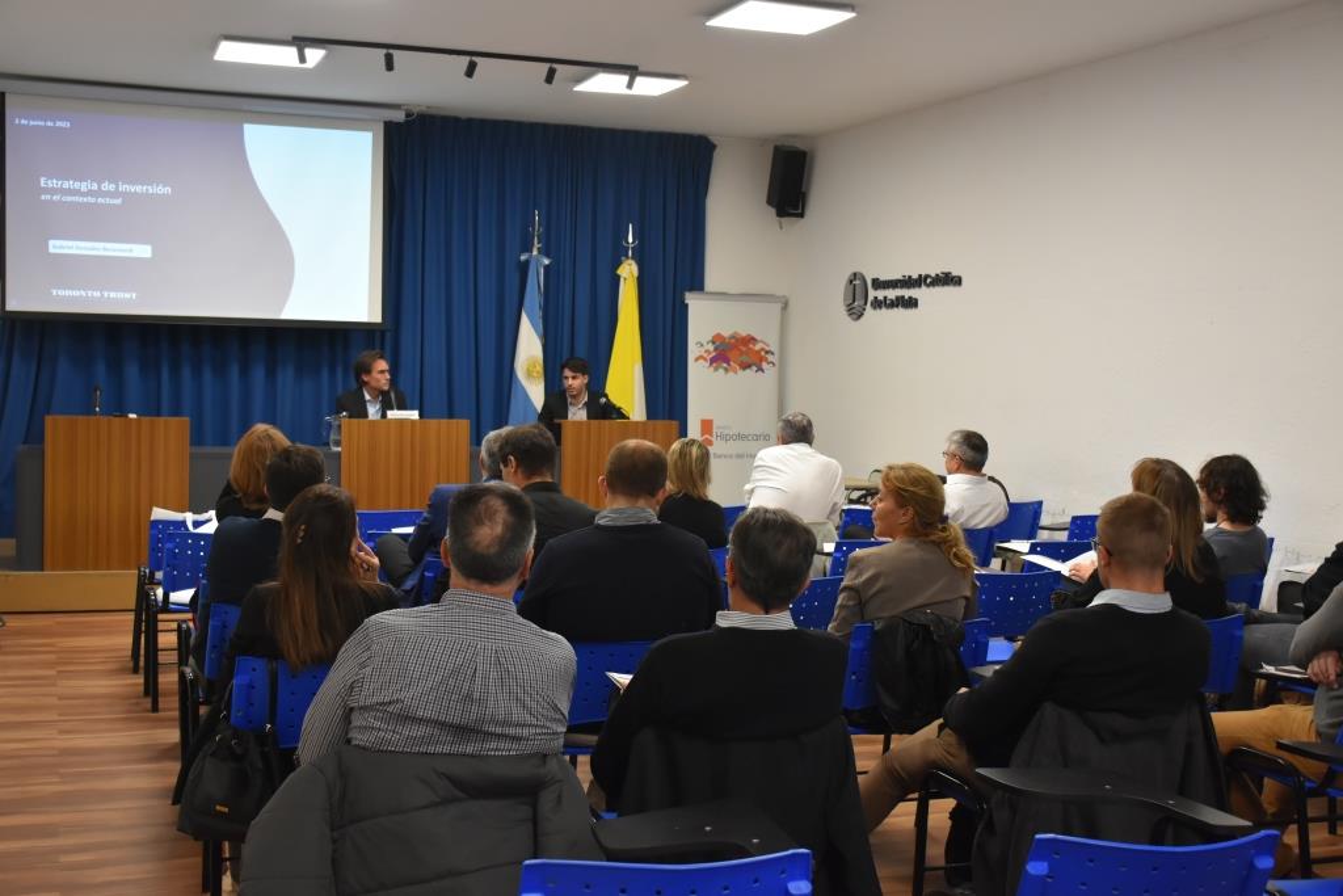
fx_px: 1511
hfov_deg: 47.9
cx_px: 672
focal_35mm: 40
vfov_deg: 33.0
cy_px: 448
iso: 1600
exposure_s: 1/125
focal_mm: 27
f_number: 5.6
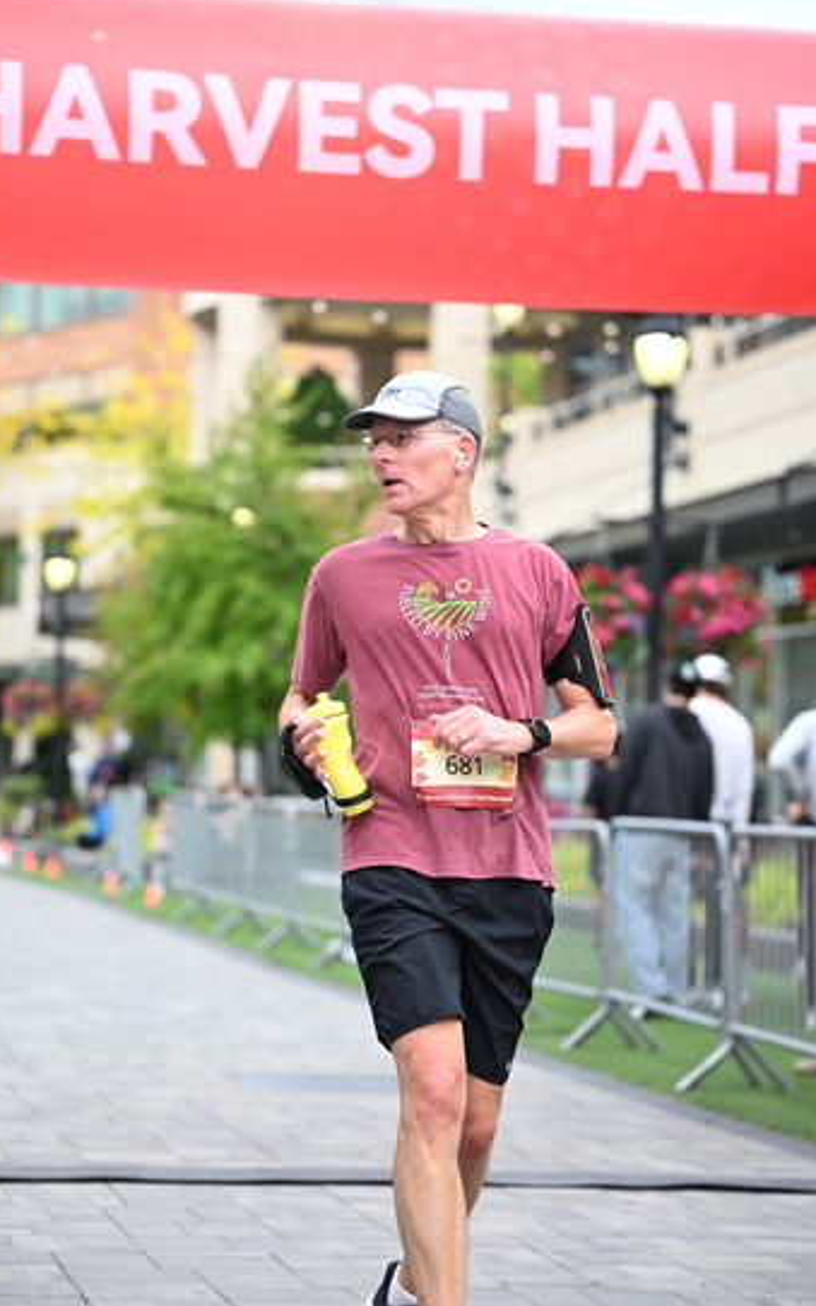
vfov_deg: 21.9
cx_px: 377
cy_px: 647
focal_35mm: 95
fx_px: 3383
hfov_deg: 13.8
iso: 640
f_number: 2.8
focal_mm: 92
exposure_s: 1/1250
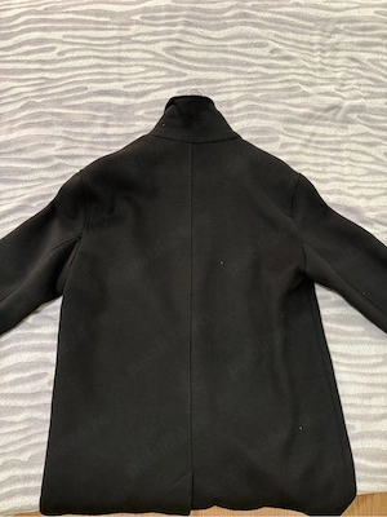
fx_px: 358
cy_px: 258
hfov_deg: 56.8
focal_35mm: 24
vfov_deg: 71.6
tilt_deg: -76.1
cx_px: 194
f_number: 1.78
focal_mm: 6.76
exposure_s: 1/58
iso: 800
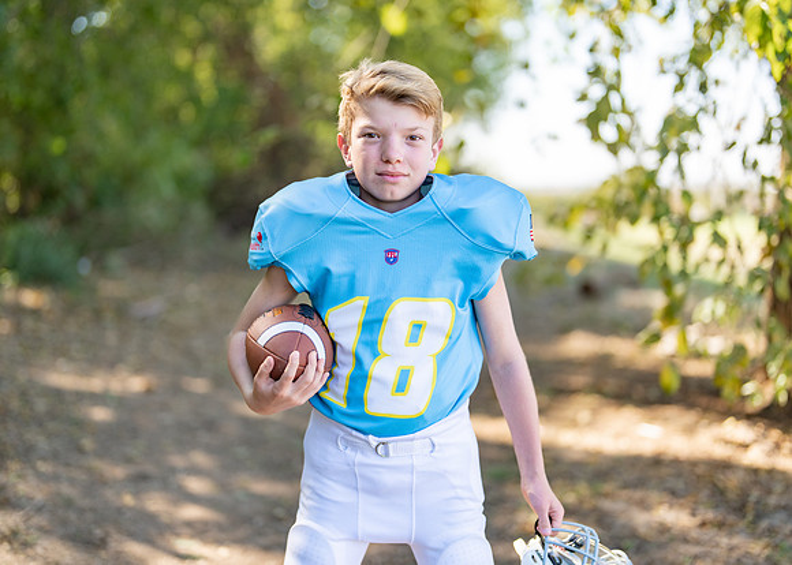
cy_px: 274
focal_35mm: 55
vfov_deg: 25.6
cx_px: 415
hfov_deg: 35.4
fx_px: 1242
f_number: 1.2
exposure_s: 1/1600
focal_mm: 50
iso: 100
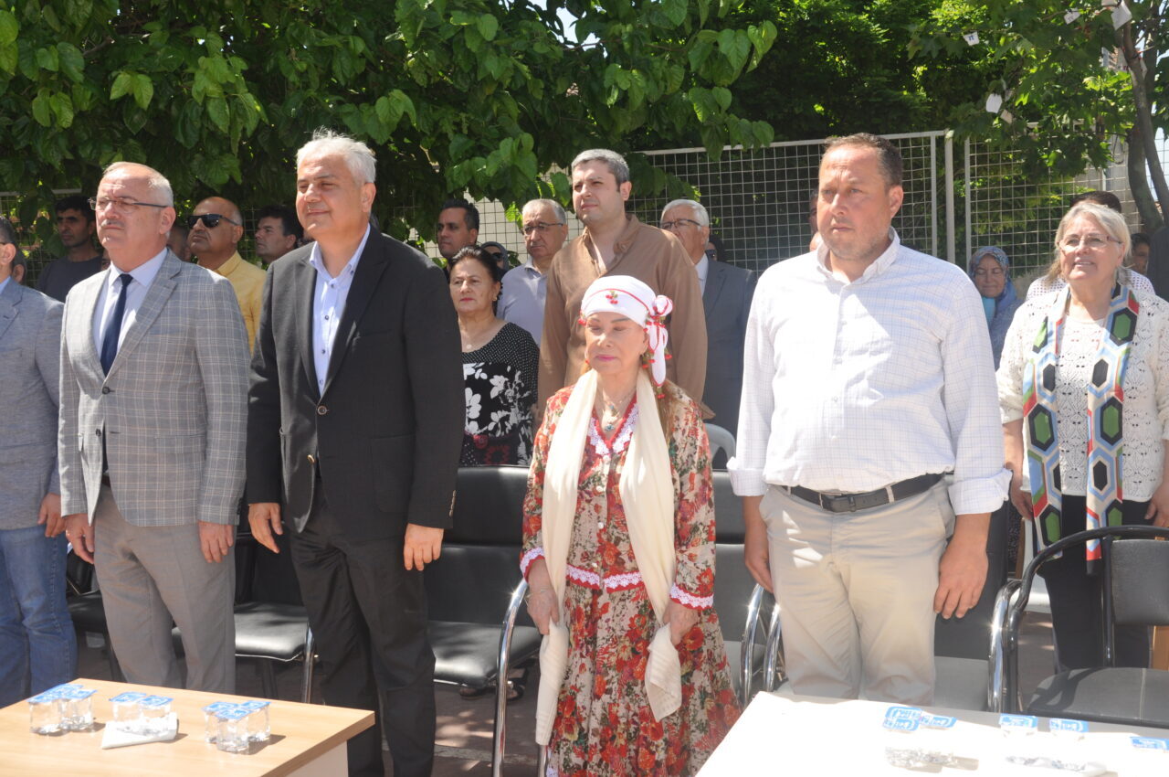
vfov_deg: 31.8
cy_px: 388
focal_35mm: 42
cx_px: 584
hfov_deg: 46.5
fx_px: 1362
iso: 250
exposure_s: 1/200
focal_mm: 28
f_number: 10
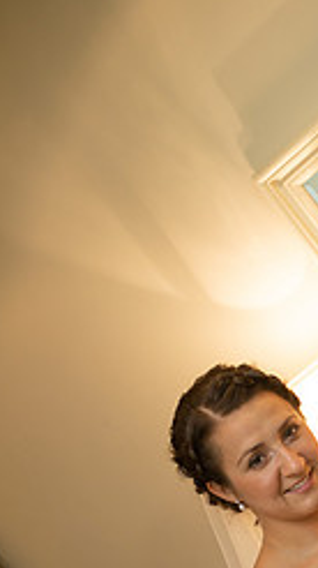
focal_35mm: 67
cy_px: 478
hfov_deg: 17.4
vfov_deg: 30.5
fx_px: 1006
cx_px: 335
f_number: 2.8
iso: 640
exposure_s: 1/80
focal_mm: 35
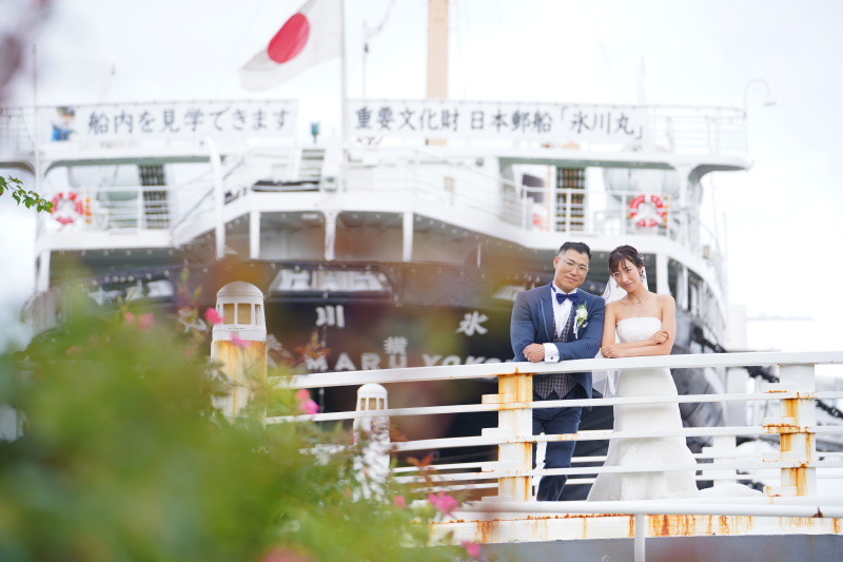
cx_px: 422
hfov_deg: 19.6
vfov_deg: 13.2
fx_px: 2435
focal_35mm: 104
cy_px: 281
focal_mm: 104
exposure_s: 1/500
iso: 160
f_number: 3.2
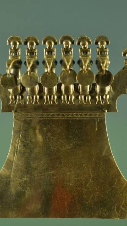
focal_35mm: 51
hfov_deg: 23.5
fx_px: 306
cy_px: 118
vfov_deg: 40.6
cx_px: 64
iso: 100
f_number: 3.8
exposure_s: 1/8
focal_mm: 20
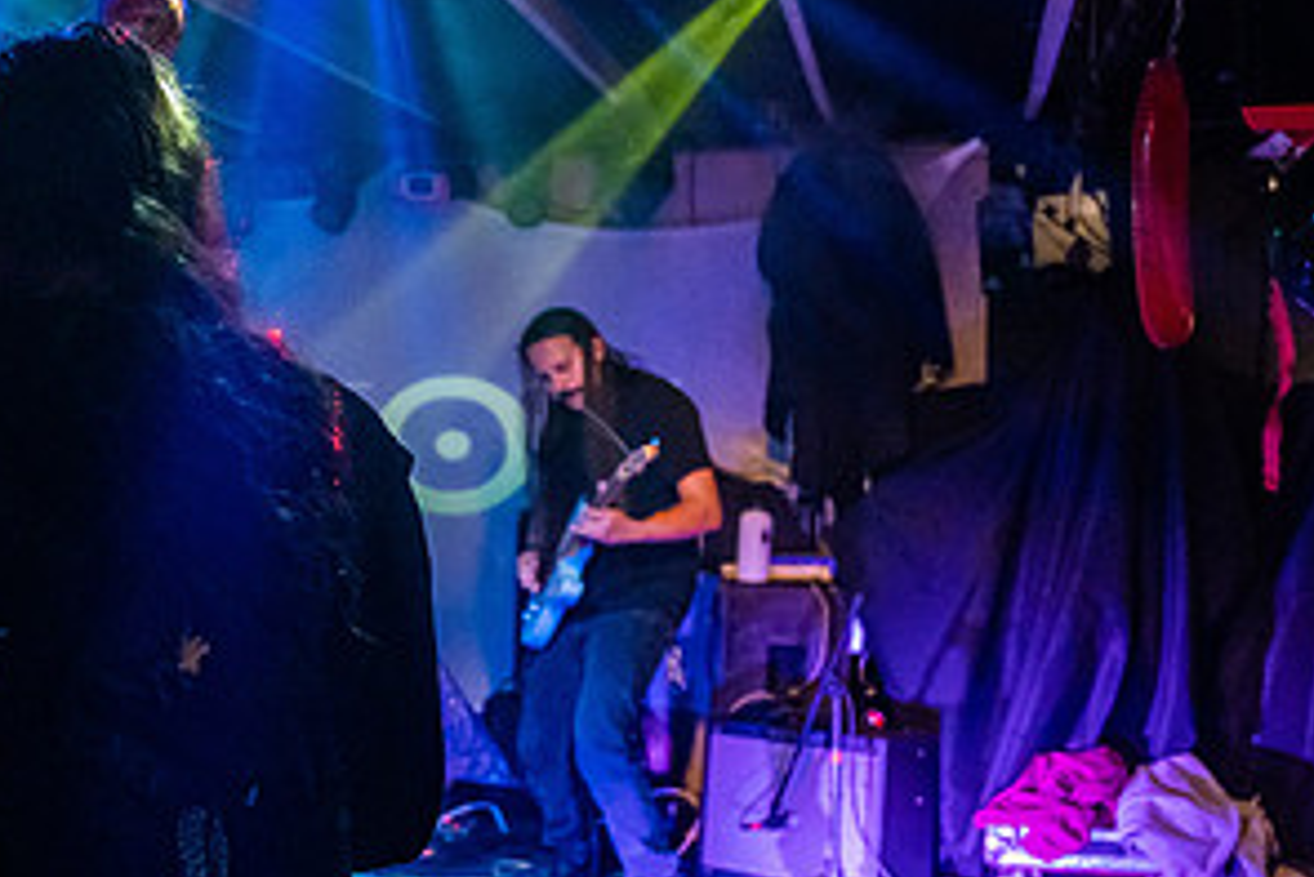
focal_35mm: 55
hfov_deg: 35.5
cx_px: 345
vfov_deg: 24.4
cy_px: 629
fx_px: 2008
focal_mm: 24
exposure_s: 1/200
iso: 3200
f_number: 2.8
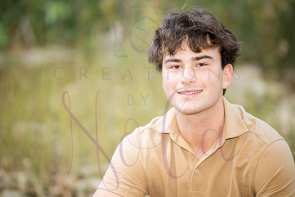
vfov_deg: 6.7
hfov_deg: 10.1
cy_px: 98
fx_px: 1677
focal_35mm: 205
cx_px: 147
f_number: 4.5
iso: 800
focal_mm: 200
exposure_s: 1/200
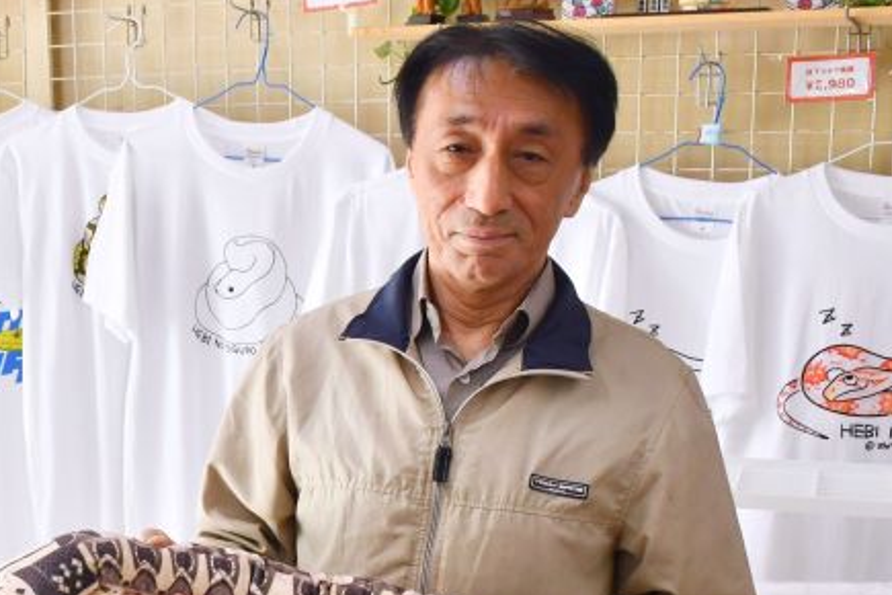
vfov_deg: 21.5
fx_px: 1536
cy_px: 515
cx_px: 224
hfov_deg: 31.8
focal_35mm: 62
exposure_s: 1/50
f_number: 6.3
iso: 1000
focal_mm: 20
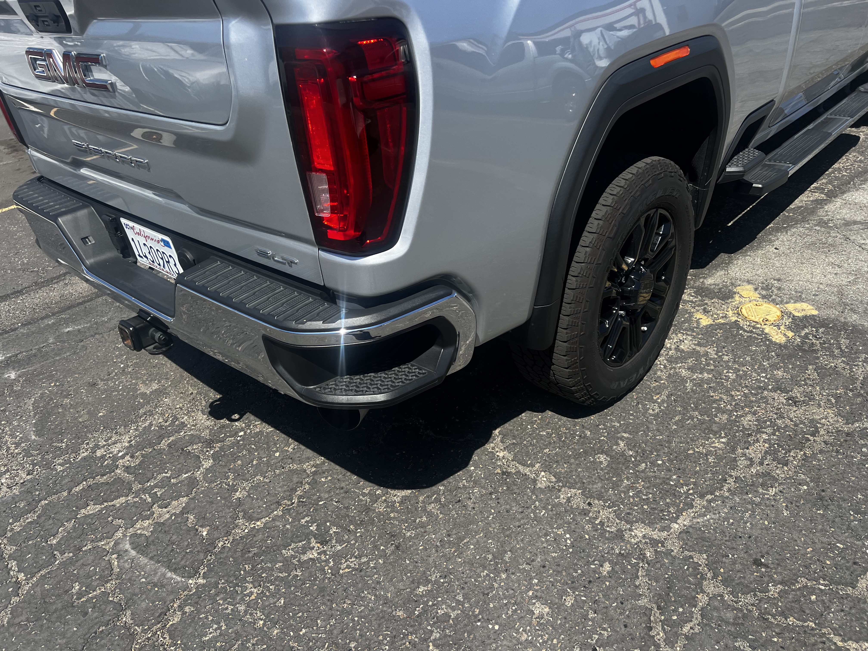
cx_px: 434
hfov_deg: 67.3
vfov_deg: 53.1
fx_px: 652
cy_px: 326
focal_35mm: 26
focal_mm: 5.7
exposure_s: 1/2695
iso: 50
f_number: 1.5
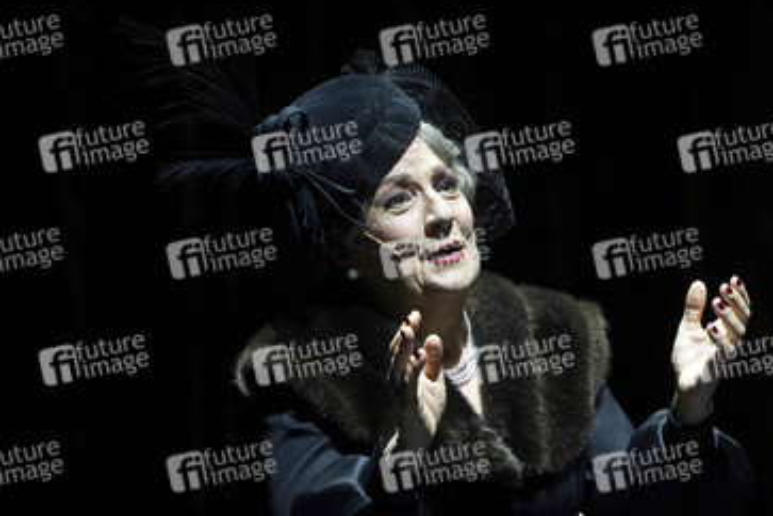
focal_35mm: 515
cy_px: 307
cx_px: 463
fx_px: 11057
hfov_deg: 4.0
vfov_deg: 2.7
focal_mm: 415
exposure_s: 1/200
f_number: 6.3
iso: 1600
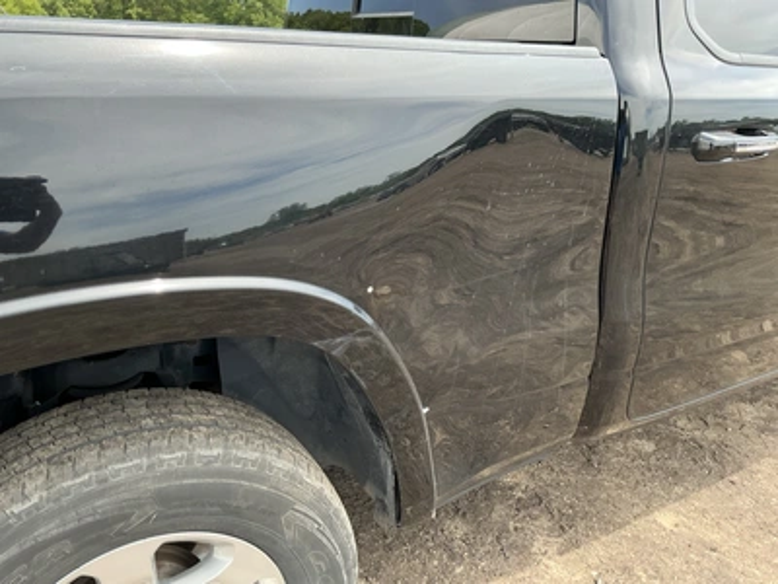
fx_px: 629
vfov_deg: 49.7
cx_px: 389
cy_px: 292
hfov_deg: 63.4
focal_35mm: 28
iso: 25
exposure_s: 1/239
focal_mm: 3
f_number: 1.8
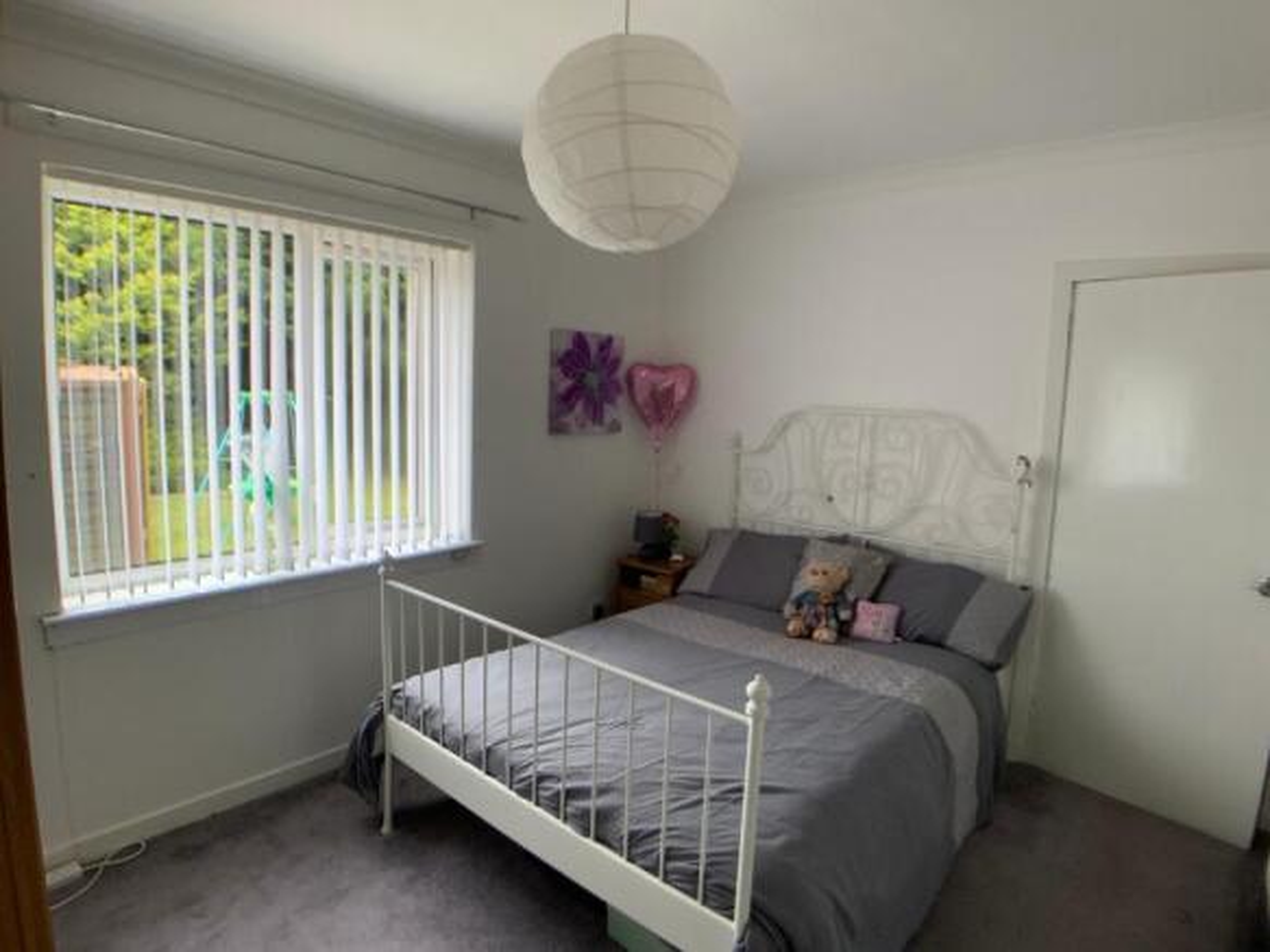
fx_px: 1064
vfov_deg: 48.2
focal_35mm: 29
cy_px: 476
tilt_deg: -7.0
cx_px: 635
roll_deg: -0.9
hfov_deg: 61.7
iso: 64
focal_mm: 3
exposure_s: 1/81
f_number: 1.8
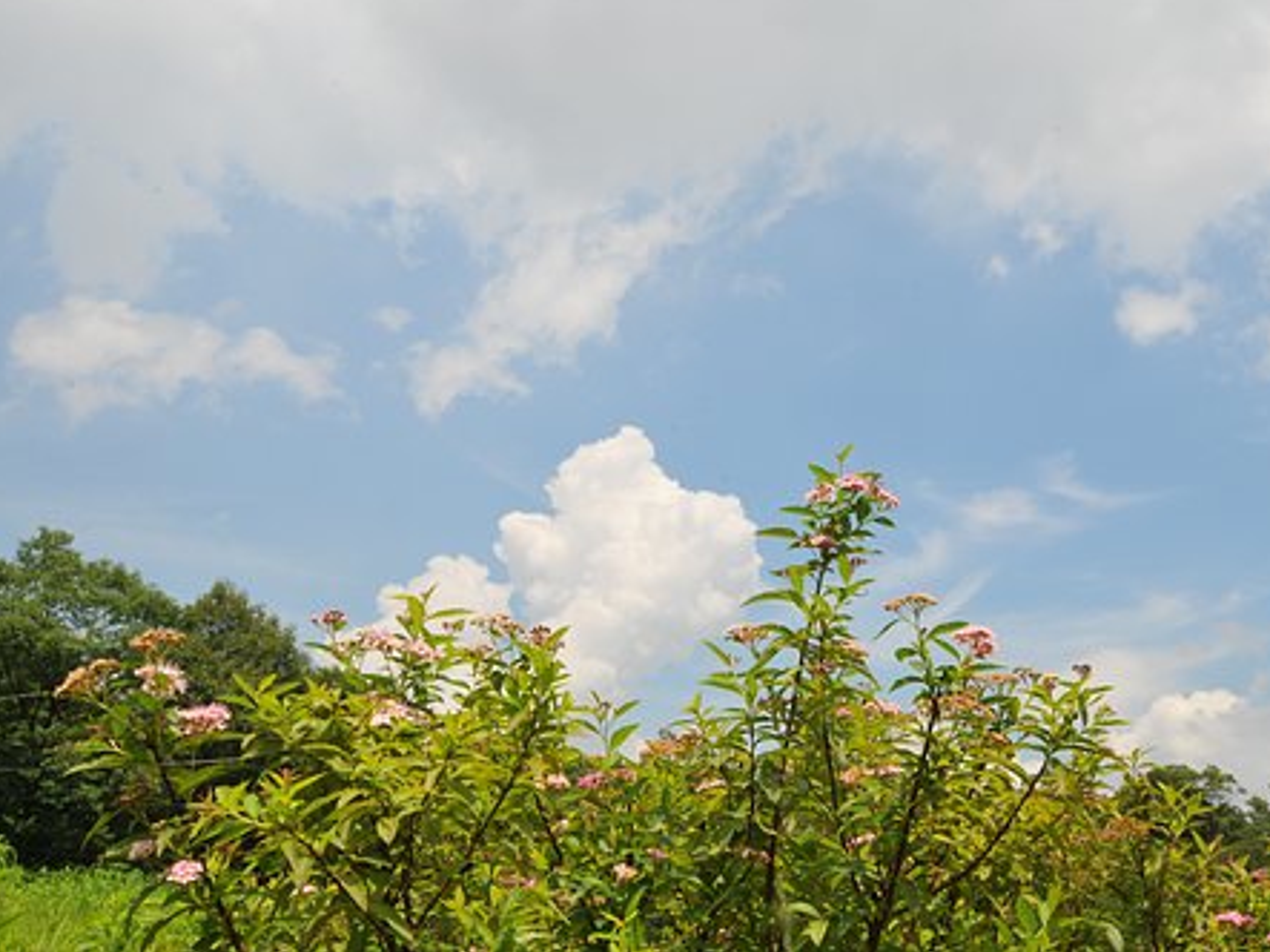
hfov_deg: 46.7
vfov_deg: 35.9
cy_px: 467
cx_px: 717
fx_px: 1467
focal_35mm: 40
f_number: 22
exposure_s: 1/80
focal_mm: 24
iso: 200
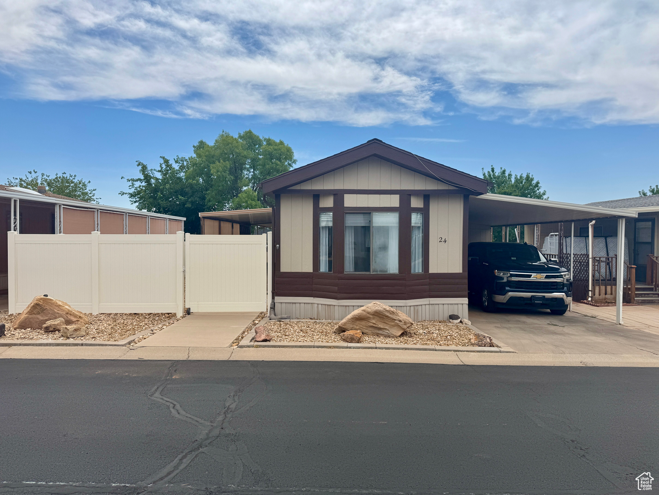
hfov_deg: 71.6
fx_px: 457
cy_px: 248
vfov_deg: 56.8
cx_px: 330
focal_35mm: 24
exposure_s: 1/7092
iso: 80
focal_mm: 6.76
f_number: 1.78
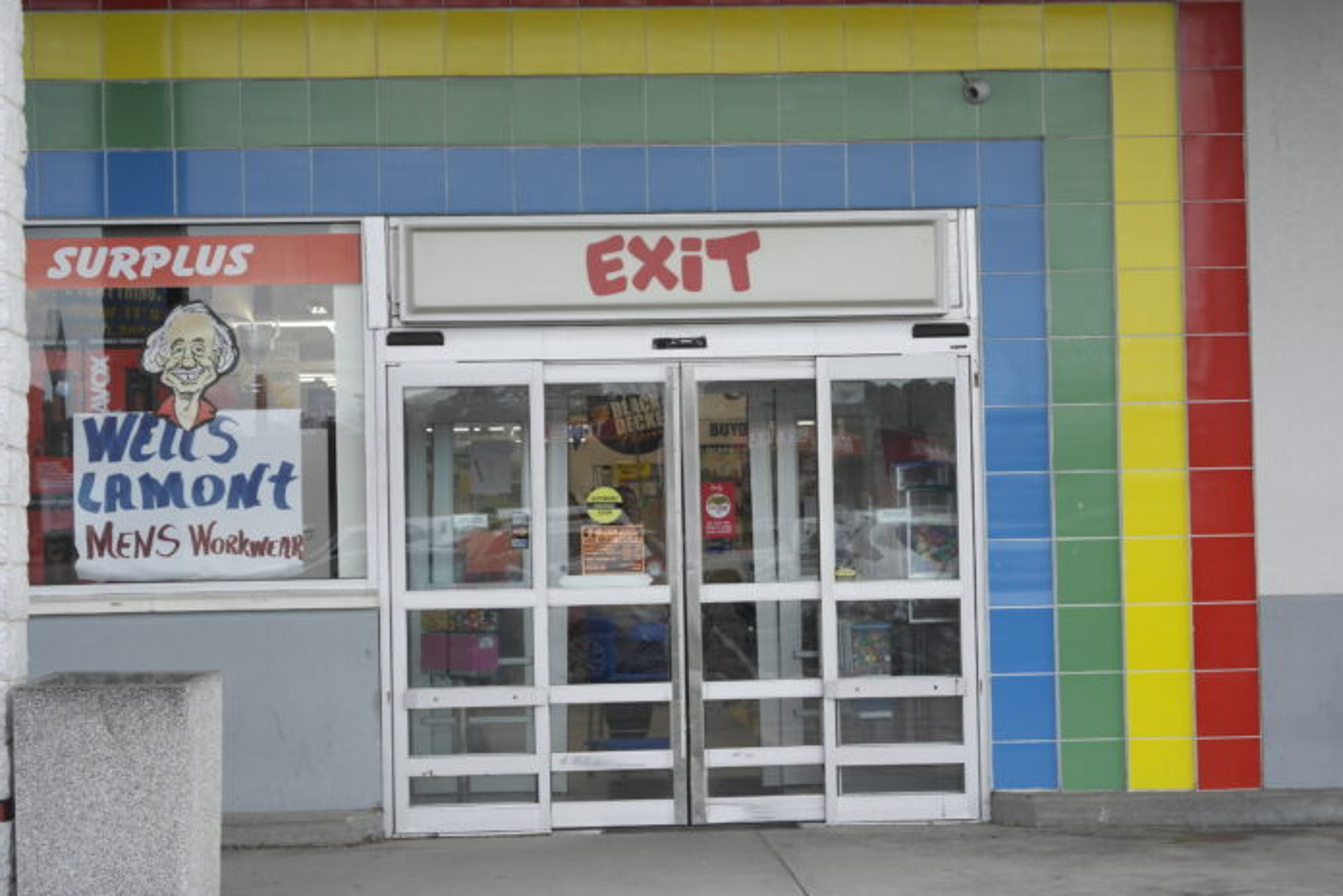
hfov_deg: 23.9
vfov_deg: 16.1
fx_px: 3171
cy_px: 421
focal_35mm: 85
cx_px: 699
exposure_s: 1/160
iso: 400
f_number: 5.6
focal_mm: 50
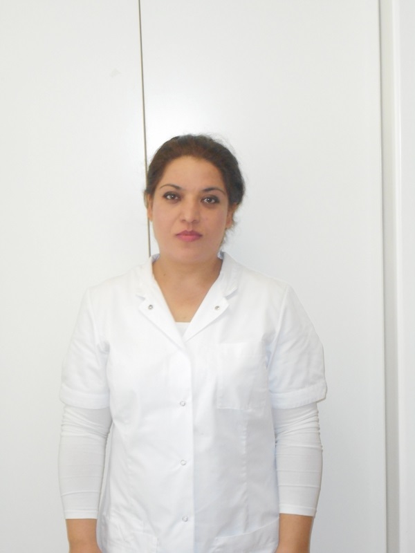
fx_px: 1071
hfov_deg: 21.9
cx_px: 208
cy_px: 276
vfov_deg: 29.0
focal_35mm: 67
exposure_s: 1/60
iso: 640
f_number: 5.3
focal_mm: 12
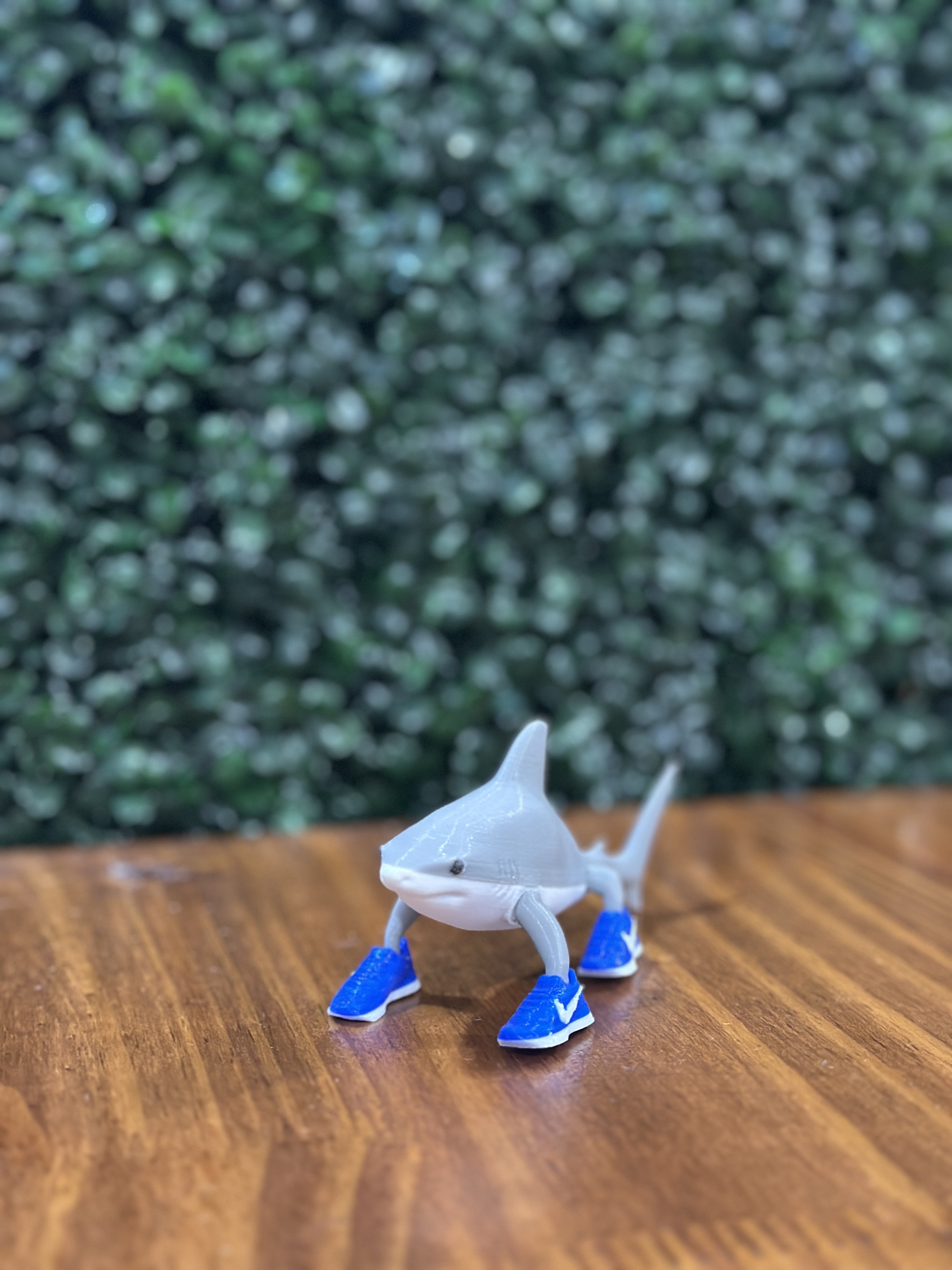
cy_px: 635
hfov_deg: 30.3
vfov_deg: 39.7
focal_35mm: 48
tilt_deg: -5.5
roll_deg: +0.3
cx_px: 476
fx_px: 1760
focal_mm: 6.86
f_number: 1.78
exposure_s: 1/33
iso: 640
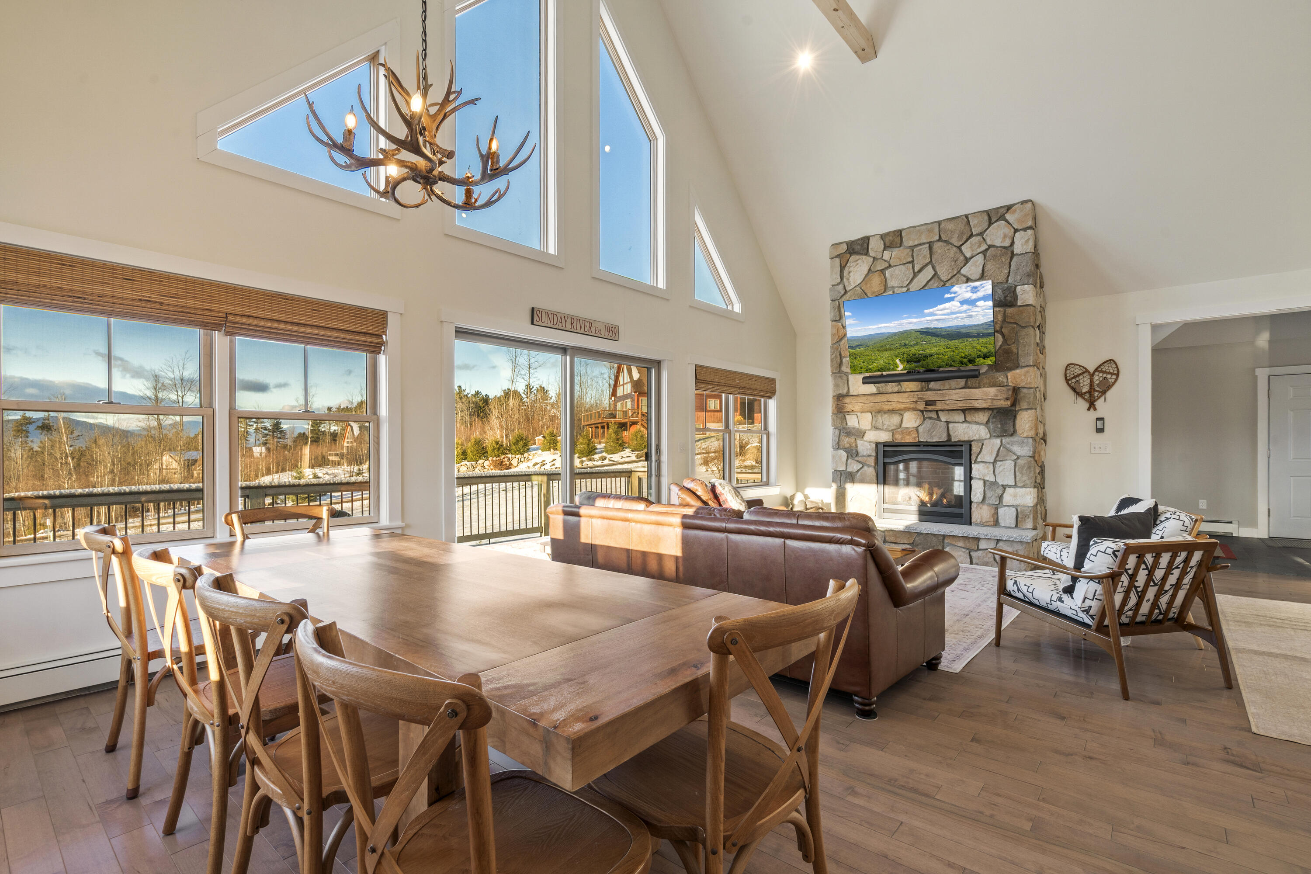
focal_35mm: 16
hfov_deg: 96.7
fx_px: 583
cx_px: 656
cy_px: 437
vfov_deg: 73.7
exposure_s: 1/1.67
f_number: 10
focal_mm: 16
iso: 80
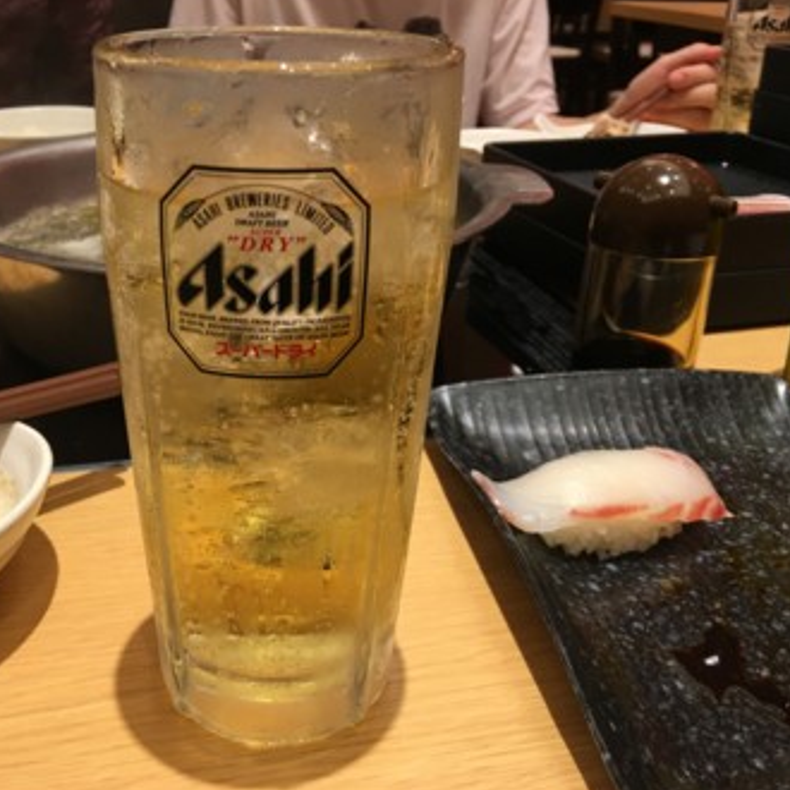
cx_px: 280
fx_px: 904
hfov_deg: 46.7
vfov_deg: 47.2
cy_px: 400
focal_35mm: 35
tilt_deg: -26.7
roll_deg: -0.2
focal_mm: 4.15
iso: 32
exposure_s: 1/15
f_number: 2.2
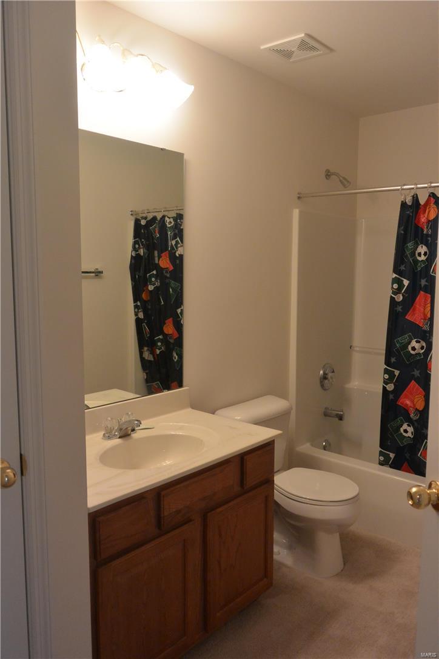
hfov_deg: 46.4
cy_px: 330
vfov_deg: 65.5
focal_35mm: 28
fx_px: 512
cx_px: 220
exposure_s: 1/100
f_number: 3.5
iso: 400
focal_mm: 10.7
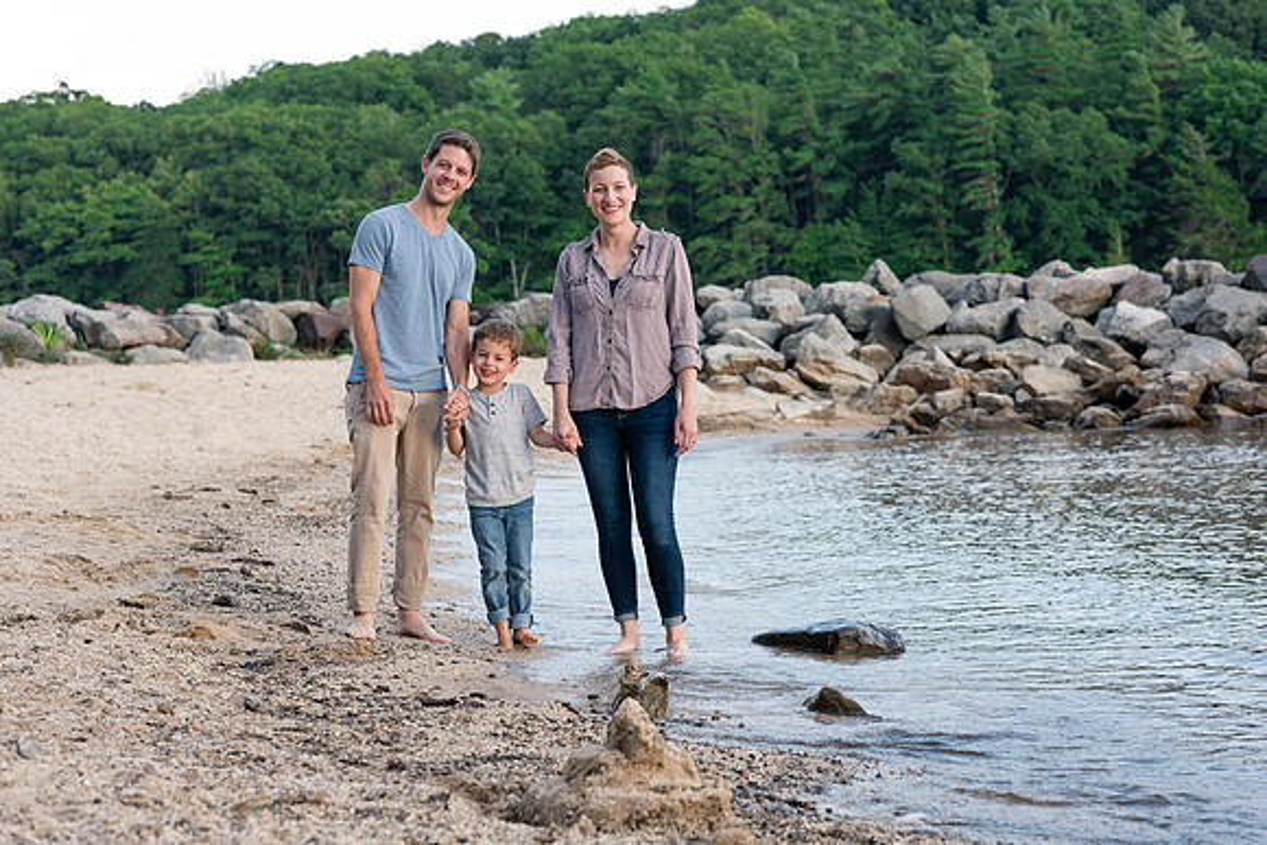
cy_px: 422
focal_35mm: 87
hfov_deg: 23.5
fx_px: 3049
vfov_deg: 15.8
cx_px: 634
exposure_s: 1/320
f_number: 5.6
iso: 500
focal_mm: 85
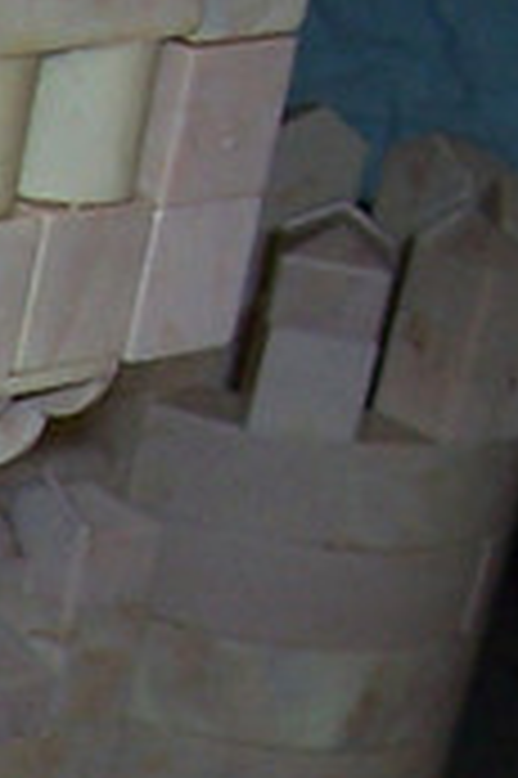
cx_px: -1286
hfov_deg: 5.7
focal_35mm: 218
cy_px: 1745
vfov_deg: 8.7
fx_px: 4714
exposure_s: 1/60
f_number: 2.7
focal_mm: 5.6
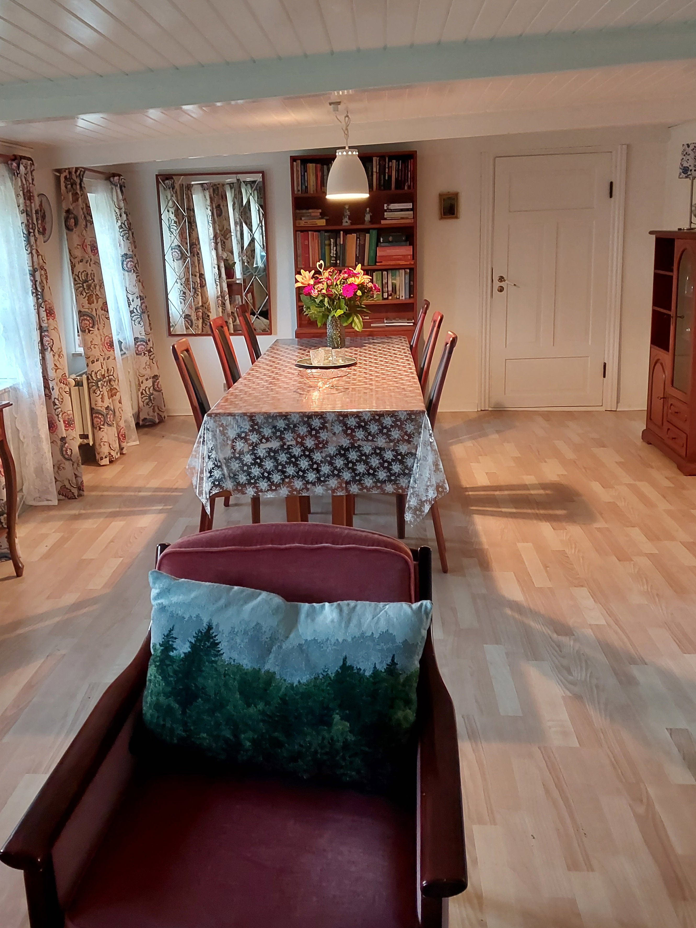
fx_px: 831
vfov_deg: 58.1
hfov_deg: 45.4
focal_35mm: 31
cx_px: 316
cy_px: 398
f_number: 1.8
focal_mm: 4
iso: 400
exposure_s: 1/25
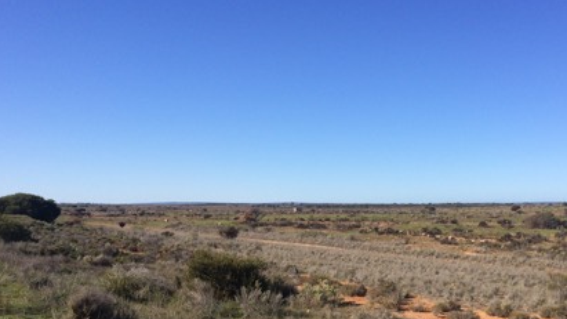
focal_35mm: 40
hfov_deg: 50.3
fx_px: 601
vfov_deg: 29.4
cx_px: 331
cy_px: 222
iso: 32
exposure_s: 1/2564
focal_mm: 4.15
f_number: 2.2
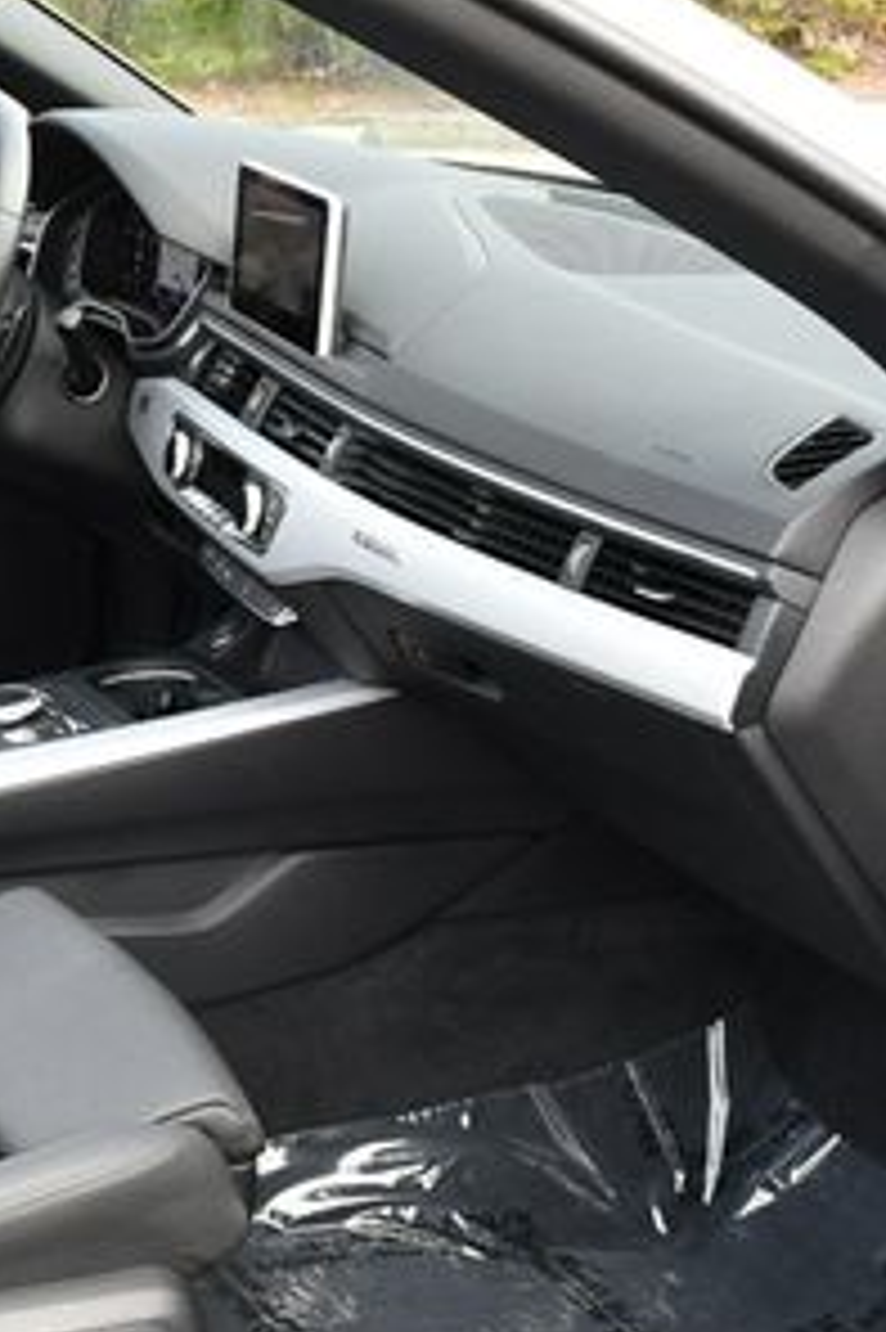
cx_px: -189
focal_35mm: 78
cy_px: 765
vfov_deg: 26.0
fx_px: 2883
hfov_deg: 16.7
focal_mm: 18
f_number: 5.6
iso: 400
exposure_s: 1/250
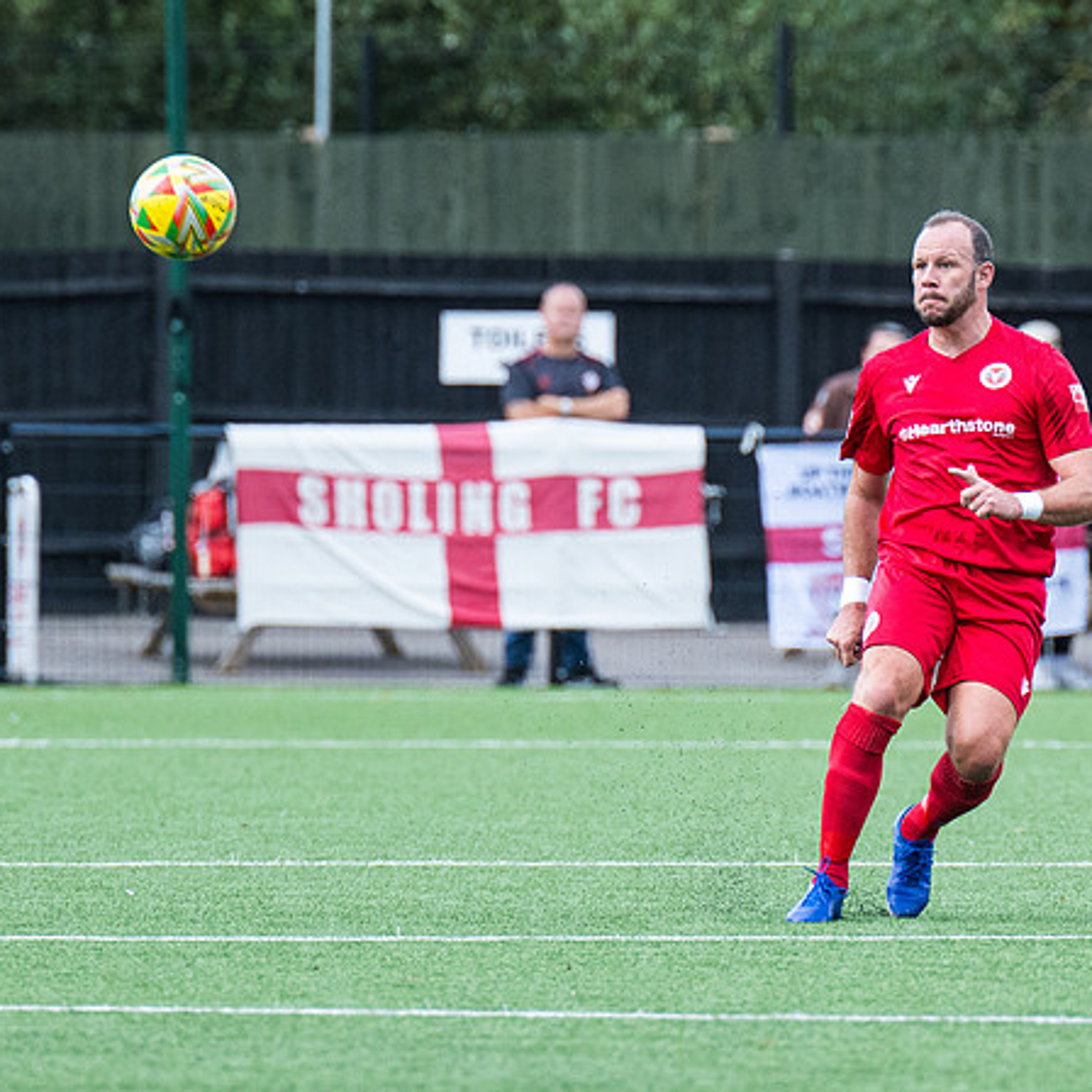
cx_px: 760
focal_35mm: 725
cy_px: 410
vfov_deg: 2.4
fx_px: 25875
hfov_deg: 2.4
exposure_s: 1/1250
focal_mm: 280
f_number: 4.5
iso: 800
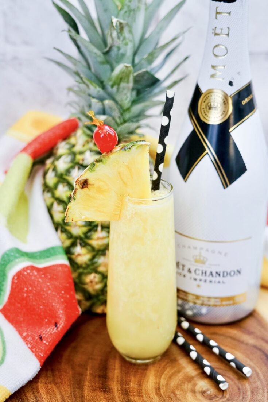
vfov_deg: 39.6
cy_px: 201
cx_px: 134
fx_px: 558
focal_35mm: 50
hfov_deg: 27.0
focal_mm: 50
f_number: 4
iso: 2000
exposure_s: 1/60
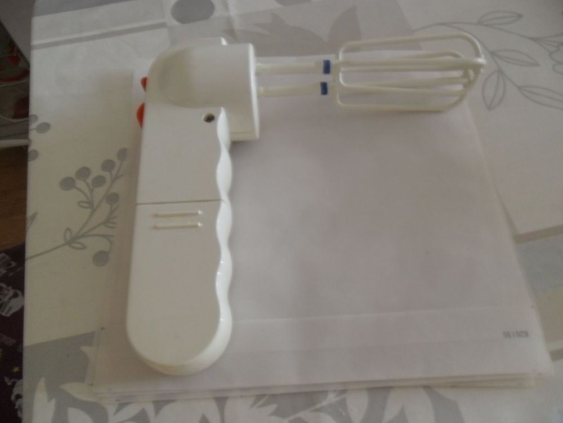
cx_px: 282
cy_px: 212
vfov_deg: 51.4
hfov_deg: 65.3
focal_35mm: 27
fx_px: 439
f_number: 3.5
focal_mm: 4.9
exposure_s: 1/6
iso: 200
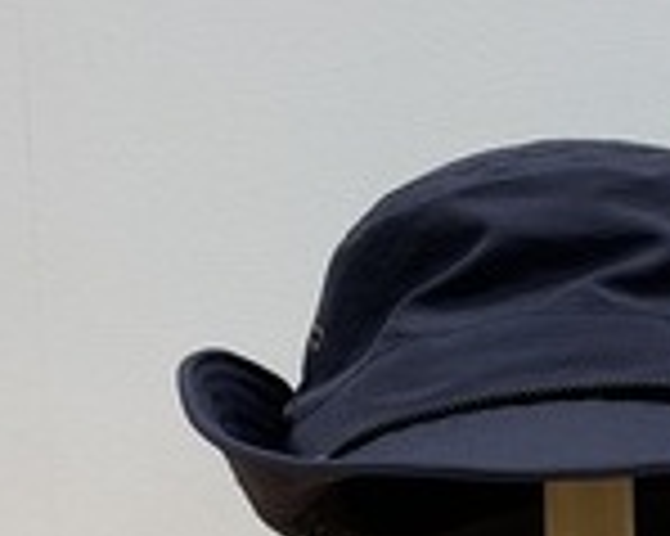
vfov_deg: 15.8
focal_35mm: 95
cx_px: 639
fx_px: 1883
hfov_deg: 19.7
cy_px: 547
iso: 64
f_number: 1.8
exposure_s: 1/120
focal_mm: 3
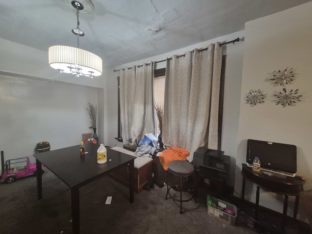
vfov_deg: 89.9
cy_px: 117
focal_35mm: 13
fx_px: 117
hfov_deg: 106.2
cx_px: 156
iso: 800
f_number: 2.2
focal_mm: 1.74
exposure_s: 1/60
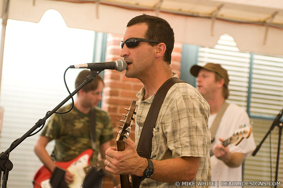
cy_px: 94
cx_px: 142
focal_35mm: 105
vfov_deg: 13.0
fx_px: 824
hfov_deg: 19.5
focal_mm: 70
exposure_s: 1/250
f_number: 3.2
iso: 640
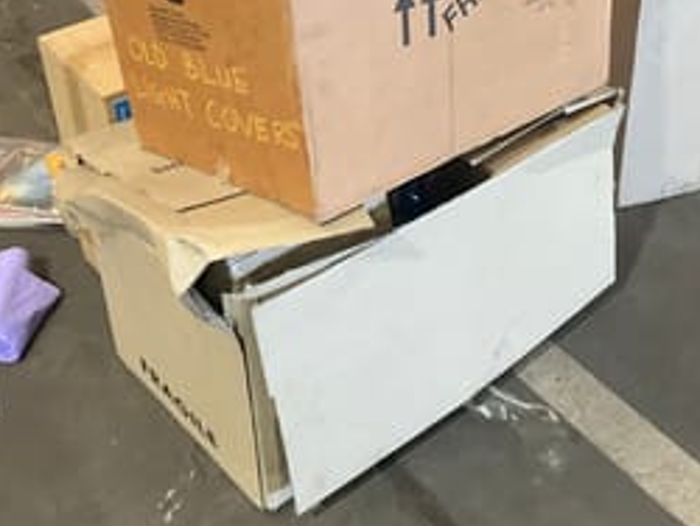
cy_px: 97
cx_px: 420
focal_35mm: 58
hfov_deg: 33.1
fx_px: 1174
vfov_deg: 24.8
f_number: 1.8
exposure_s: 1/50
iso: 200
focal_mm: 3
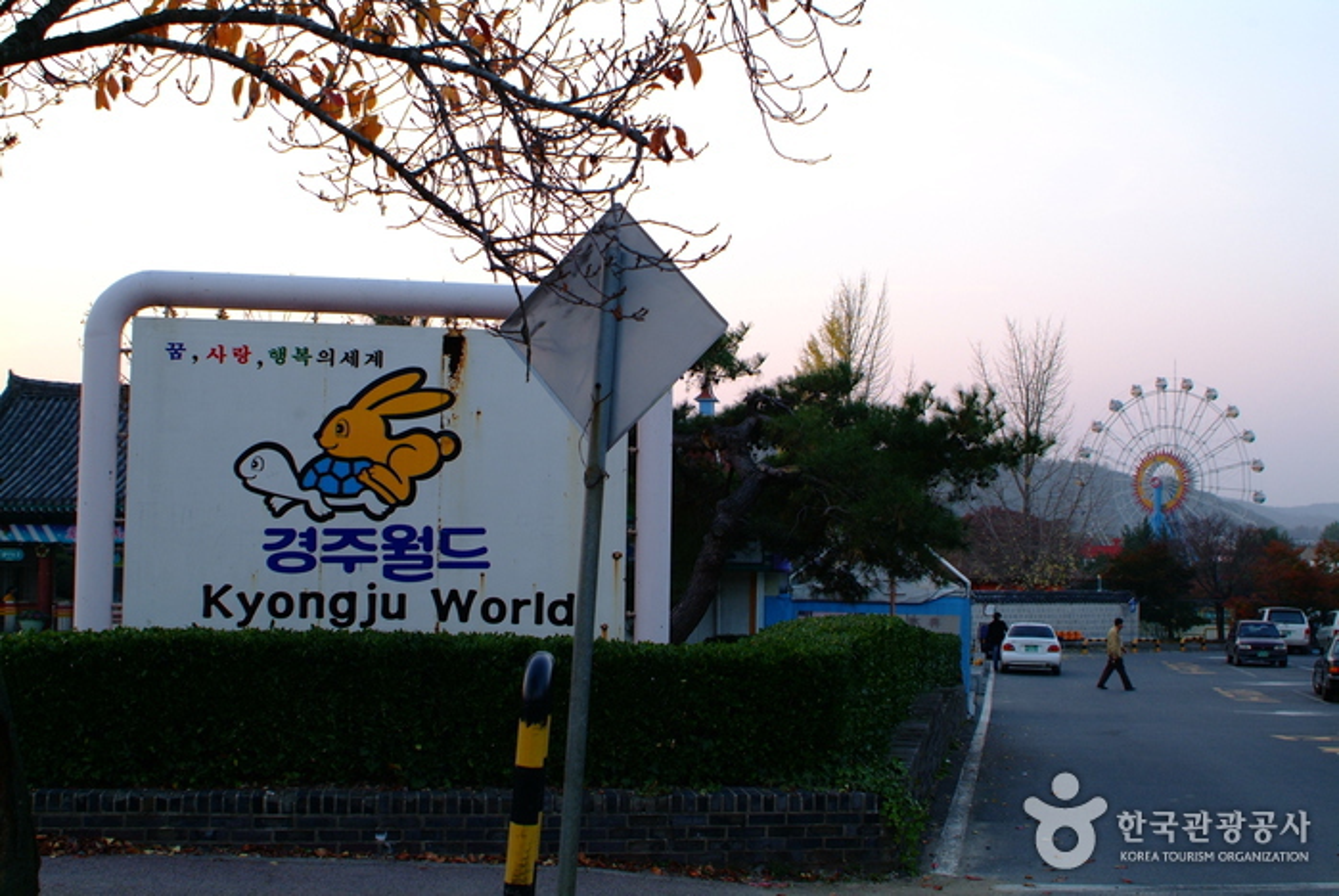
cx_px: 670
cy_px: 448
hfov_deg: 46.3
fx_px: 1564
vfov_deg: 32.0
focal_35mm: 42
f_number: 5.6
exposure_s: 1/125
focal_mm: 28
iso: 400
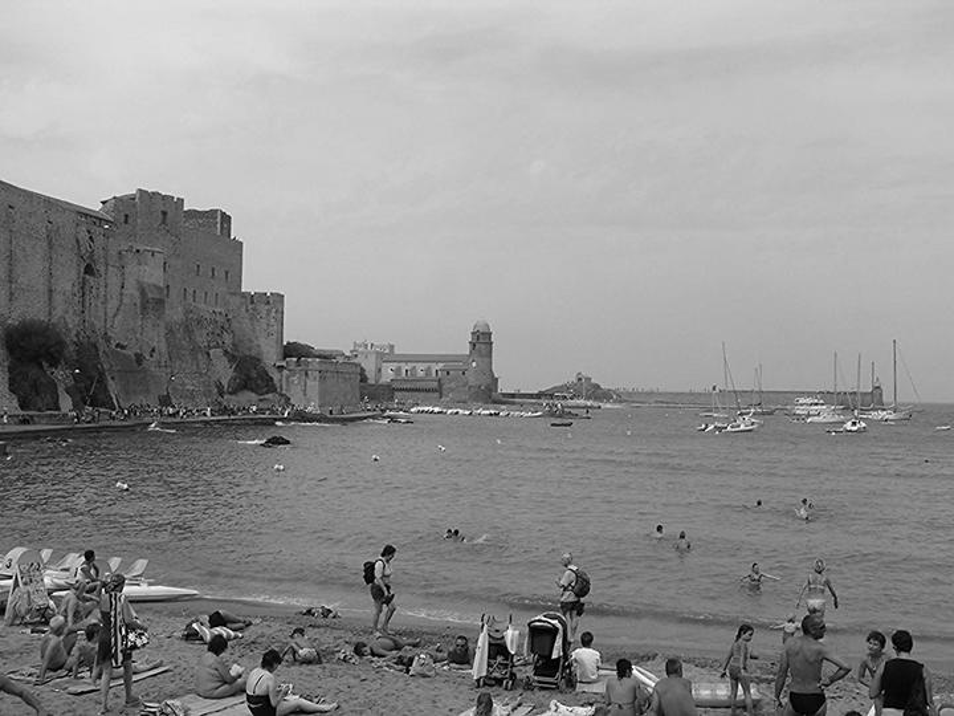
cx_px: 477
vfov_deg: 37.7
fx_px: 1047
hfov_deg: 49.0
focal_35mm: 38
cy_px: 358
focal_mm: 5.8
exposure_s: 1/400
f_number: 8
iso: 100
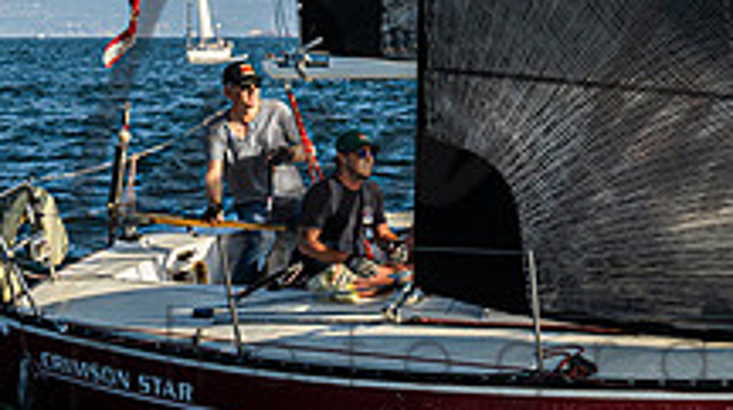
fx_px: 4427
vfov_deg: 5.3
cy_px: 80
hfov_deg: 9.5
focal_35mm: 228
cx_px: 463
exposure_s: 1/1000
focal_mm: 58
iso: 100
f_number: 5.6
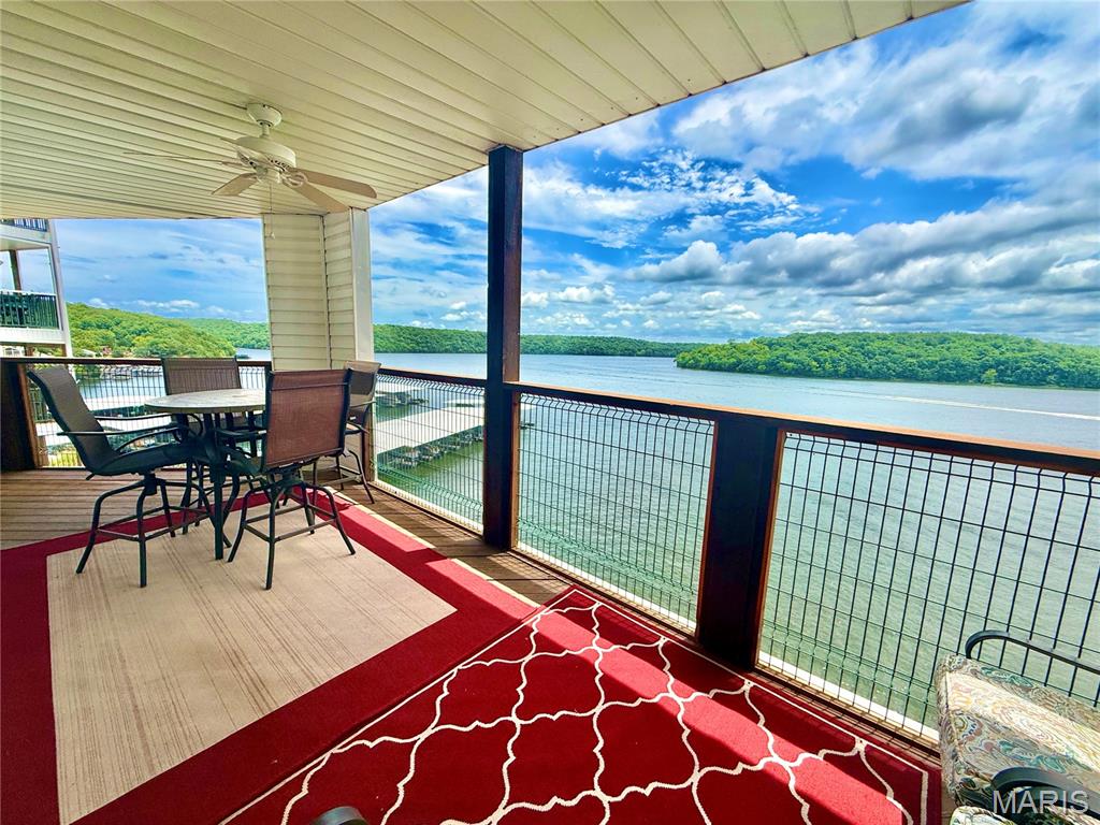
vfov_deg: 85.7
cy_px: 412
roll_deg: -1.6
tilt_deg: -8.4
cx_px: 550
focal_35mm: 14
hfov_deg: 102.1
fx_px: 445
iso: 50
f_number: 2.2
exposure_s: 1/2237
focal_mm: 2.22
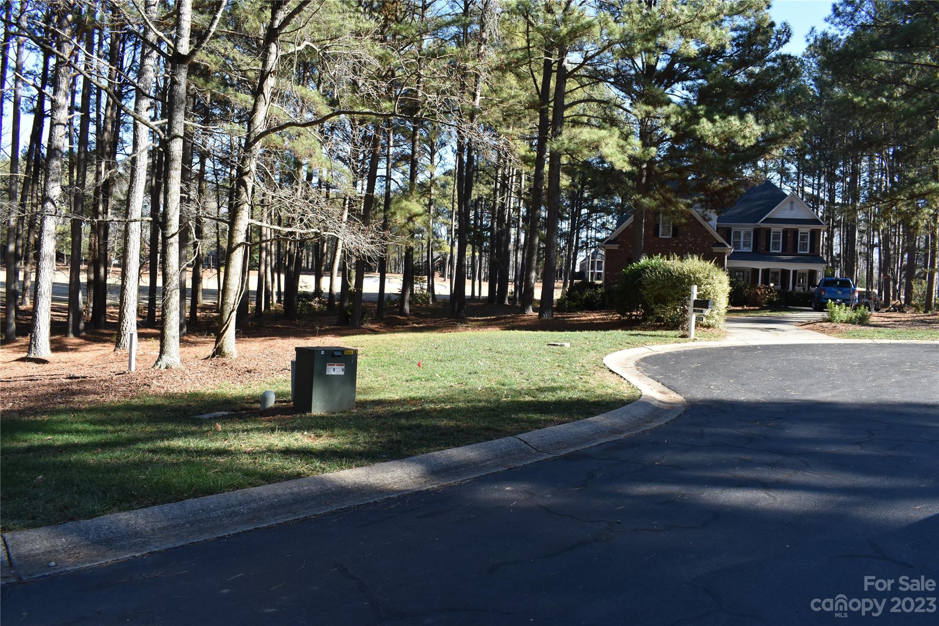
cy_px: 313
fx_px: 704
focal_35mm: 27
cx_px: 470
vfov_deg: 47.9
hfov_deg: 67.4
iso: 400
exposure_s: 1/250
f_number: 8
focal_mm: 18
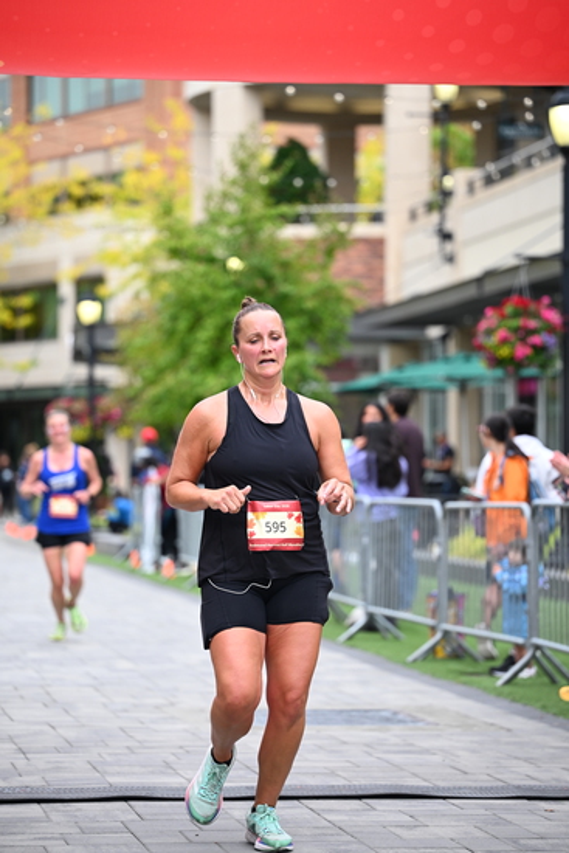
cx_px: 284
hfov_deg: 11.9
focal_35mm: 115
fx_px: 2725
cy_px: 426
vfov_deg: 17.8
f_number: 2.8
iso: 640
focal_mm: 115
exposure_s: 1/1600
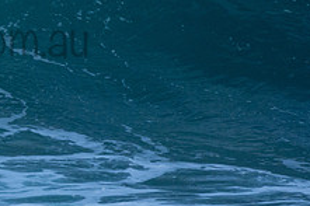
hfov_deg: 1.0
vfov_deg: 0.7
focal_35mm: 1967
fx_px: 16925
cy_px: 25
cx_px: -60
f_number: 5.6
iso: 900
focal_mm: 500
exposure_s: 1/1250
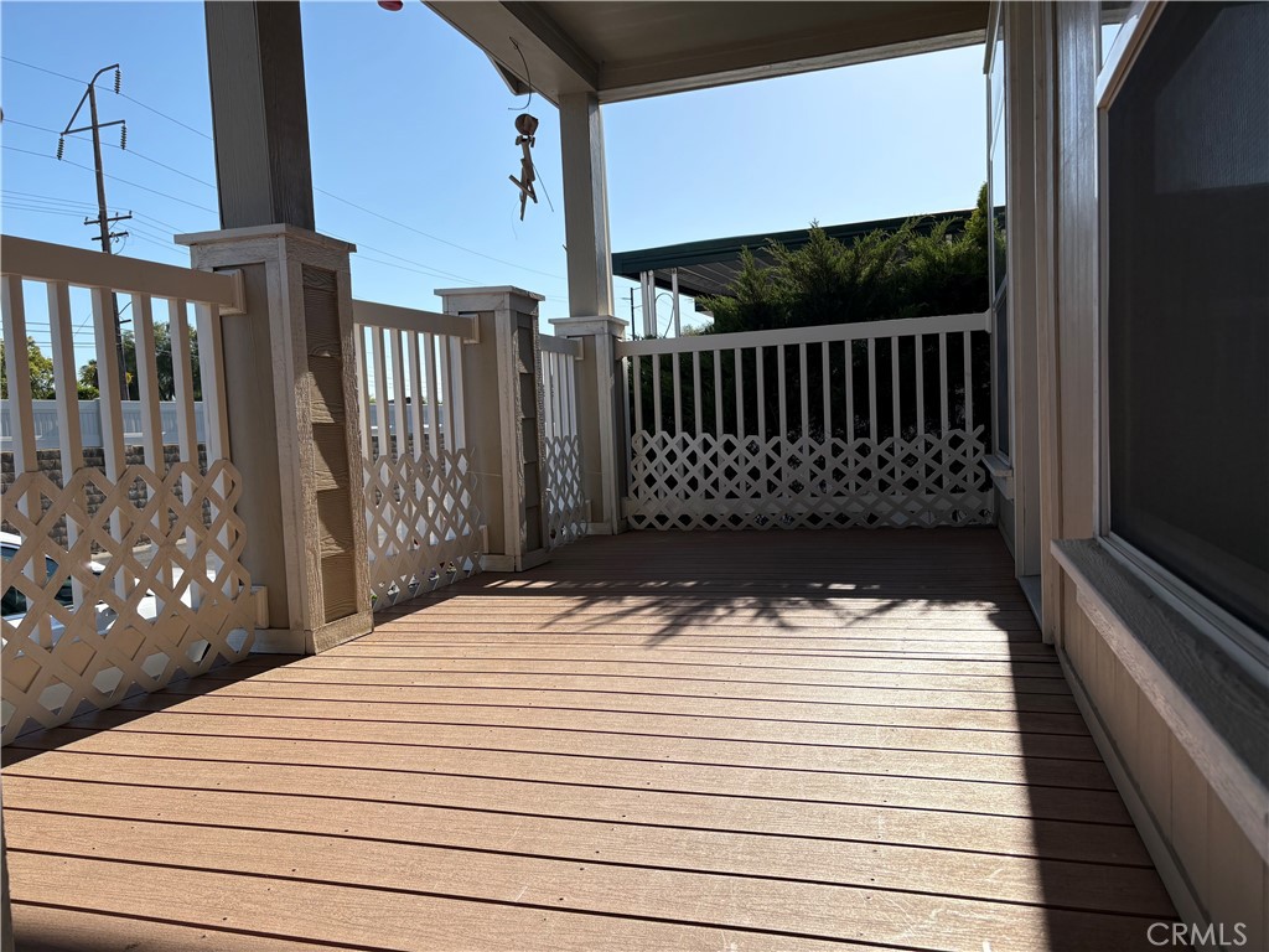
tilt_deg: -3.9
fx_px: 953
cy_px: 476
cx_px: 634
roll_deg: +2.9
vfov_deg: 53.1
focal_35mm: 26
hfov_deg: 67.3
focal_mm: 5.96
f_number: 1.6
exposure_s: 1/3623
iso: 50
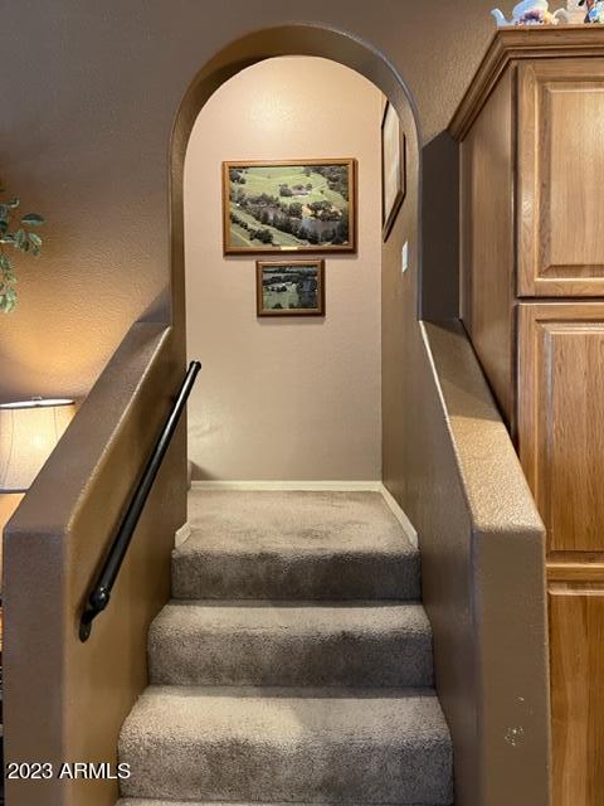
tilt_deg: -0.2
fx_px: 605
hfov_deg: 53.1
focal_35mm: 26
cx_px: 302
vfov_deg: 67.3
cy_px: 403
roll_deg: +0.5
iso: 400
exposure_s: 1/60
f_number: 1.5
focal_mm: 5.7
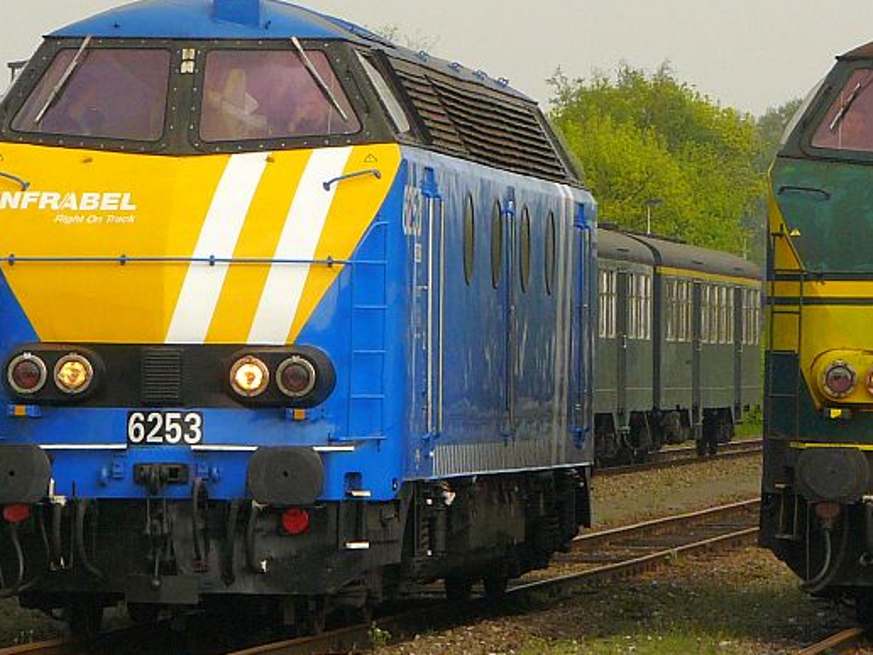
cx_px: 760
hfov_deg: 5.6
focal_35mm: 351
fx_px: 8852
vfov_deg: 4.2
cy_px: 132
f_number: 5.6
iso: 100
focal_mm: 25.1
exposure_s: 1/500
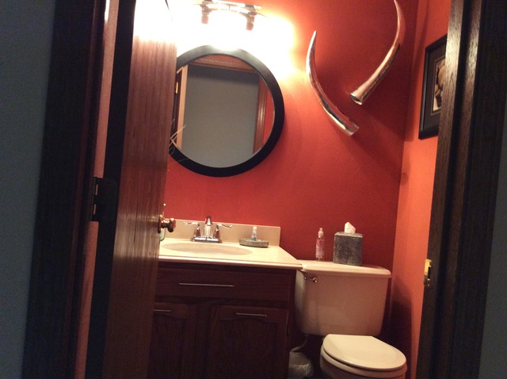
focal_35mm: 32
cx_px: 254
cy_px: 190
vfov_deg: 44.1
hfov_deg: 56.9
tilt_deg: -0.8
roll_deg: -4.6
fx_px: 468
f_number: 2.4
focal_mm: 3.3
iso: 250
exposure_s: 1/24
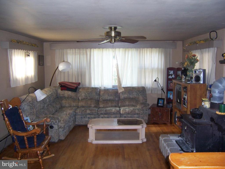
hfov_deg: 55.4
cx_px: 112
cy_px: 84
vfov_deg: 42.9
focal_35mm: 33
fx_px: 214
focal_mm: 5.5
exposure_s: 1/60
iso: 140
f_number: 2.8
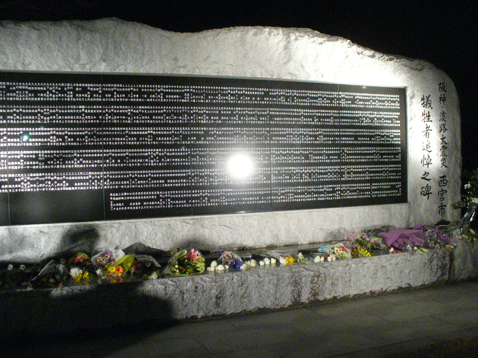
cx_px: 239
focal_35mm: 37
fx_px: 511
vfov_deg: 38.7
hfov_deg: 50.1
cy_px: 179
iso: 400
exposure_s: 1/25
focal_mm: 6.1
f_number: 2.8
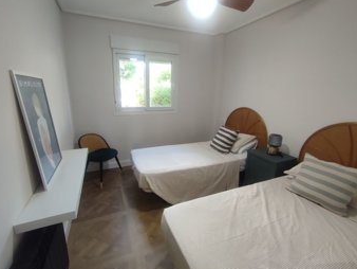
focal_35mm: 17
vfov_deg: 74.8
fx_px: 175
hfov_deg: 91.0
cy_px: 131
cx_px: 176
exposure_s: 1/50
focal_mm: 1.65
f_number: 2.2
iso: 160
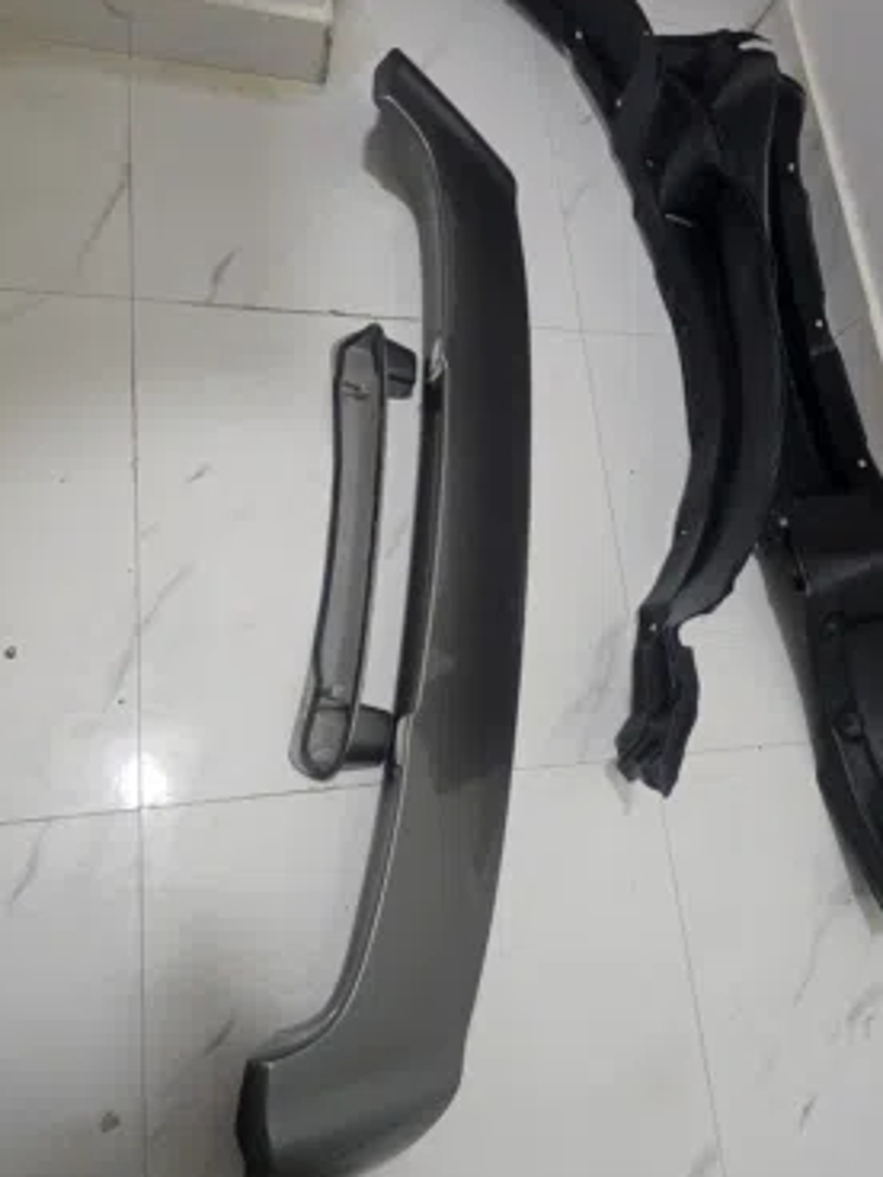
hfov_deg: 54.9
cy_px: 573
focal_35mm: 25
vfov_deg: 69.4
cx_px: 454
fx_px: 850
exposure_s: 1/100
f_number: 1.7
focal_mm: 6.3
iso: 500
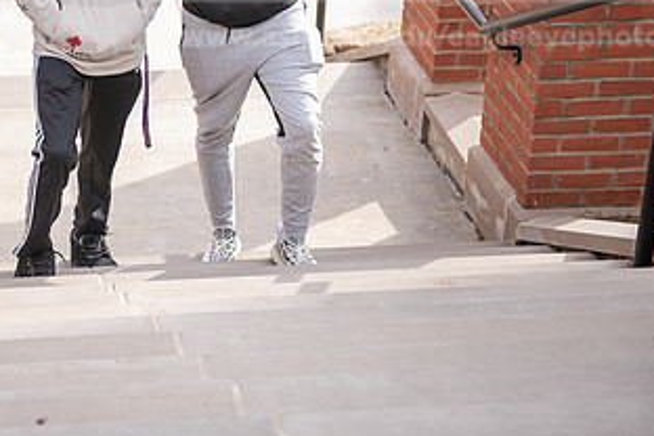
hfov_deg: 21.5
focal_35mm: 93
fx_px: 1689
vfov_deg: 14.6
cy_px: 81
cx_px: 86
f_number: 3.2
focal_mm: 50
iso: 200
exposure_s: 1/640
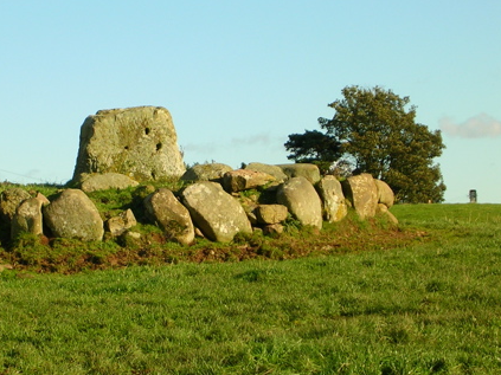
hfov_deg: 11.3
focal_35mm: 174
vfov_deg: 8.5
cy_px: 186
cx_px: 127
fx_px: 2518
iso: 50
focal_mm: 17.4
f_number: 4.9
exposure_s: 1/246
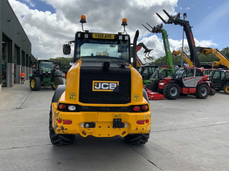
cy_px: 86
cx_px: 114
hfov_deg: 61.7
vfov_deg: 48.2
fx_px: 192
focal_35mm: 29
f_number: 1.8
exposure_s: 1/1675
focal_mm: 3
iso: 16
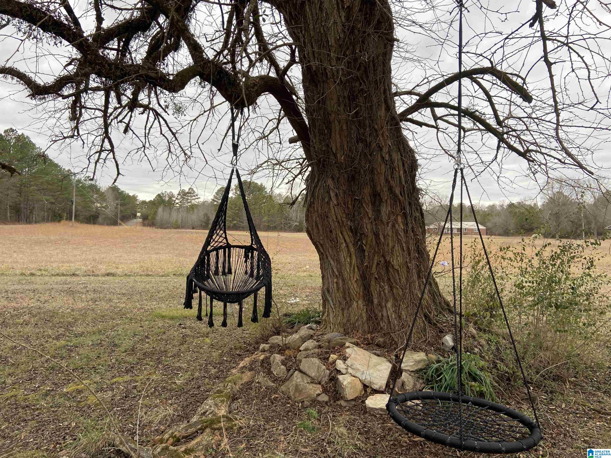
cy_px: 229
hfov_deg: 67.3
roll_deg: -0.6
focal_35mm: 26
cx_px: 306
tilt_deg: +1.1
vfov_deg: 53.1
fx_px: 459
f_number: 1.8
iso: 40
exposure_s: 1/122
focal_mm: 4.25
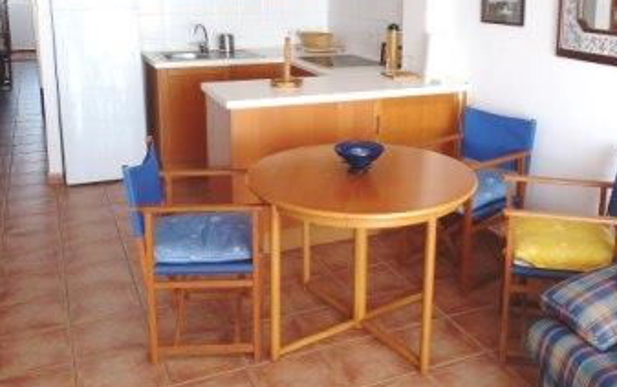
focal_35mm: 38
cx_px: 377
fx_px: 639
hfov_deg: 51.1
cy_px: 114
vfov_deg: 33.2
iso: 100
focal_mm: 4.8
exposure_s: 1/60
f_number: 2.8
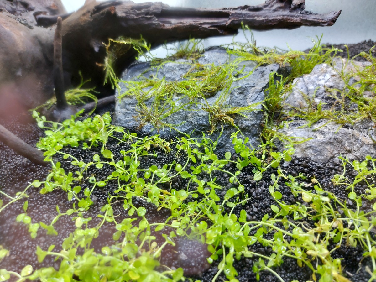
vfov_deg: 56.8
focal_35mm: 24
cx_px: 188
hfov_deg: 71.6
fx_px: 261
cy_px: 141
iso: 100
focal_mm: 5.23
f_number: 1.8
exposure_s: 1/50
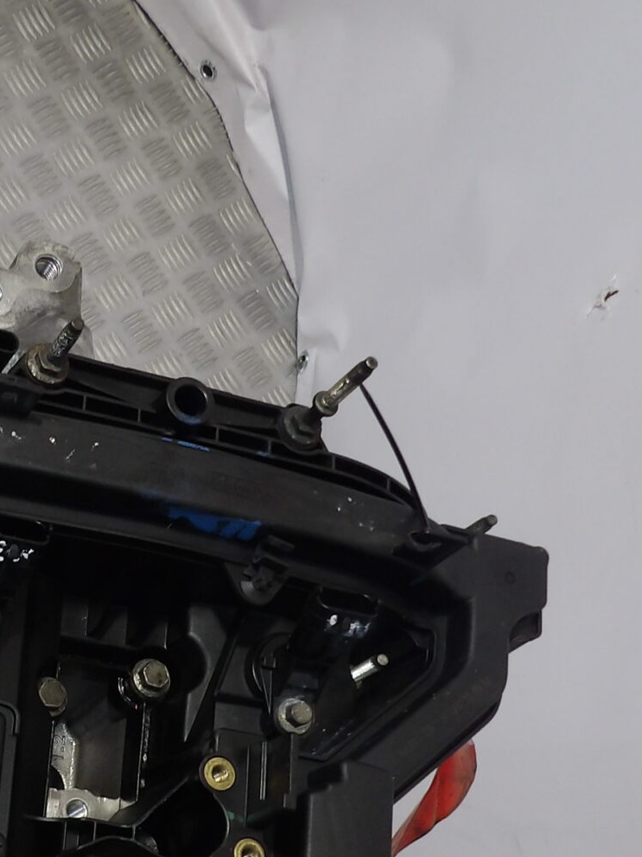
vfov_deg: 29.8
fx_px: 1533
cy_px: 777
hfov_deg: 22.4
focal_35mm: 62
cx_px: -57
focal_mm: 4.3
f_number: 3.2
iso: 114
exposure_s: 1/33
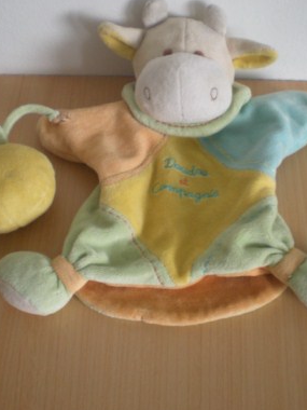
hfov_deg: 28.0
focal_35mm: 52
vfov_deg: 36.8
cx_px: 161
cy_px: 184
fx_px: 615
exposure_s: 1/17.8
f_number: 3.1
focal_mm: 6.3
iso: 200
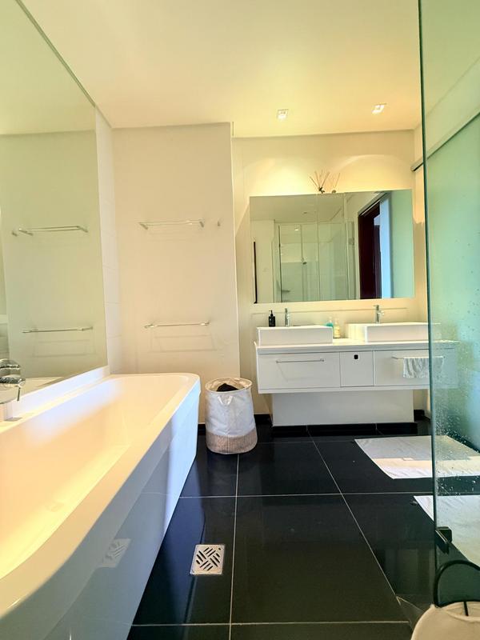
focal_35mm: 14
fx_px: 259
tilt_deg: -0.6
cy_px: 320
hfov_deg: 85.7
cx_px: 240
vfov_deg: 102.1
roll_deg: +2.1
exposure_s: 1/50
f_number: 2.2
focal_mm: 2.22
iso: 320
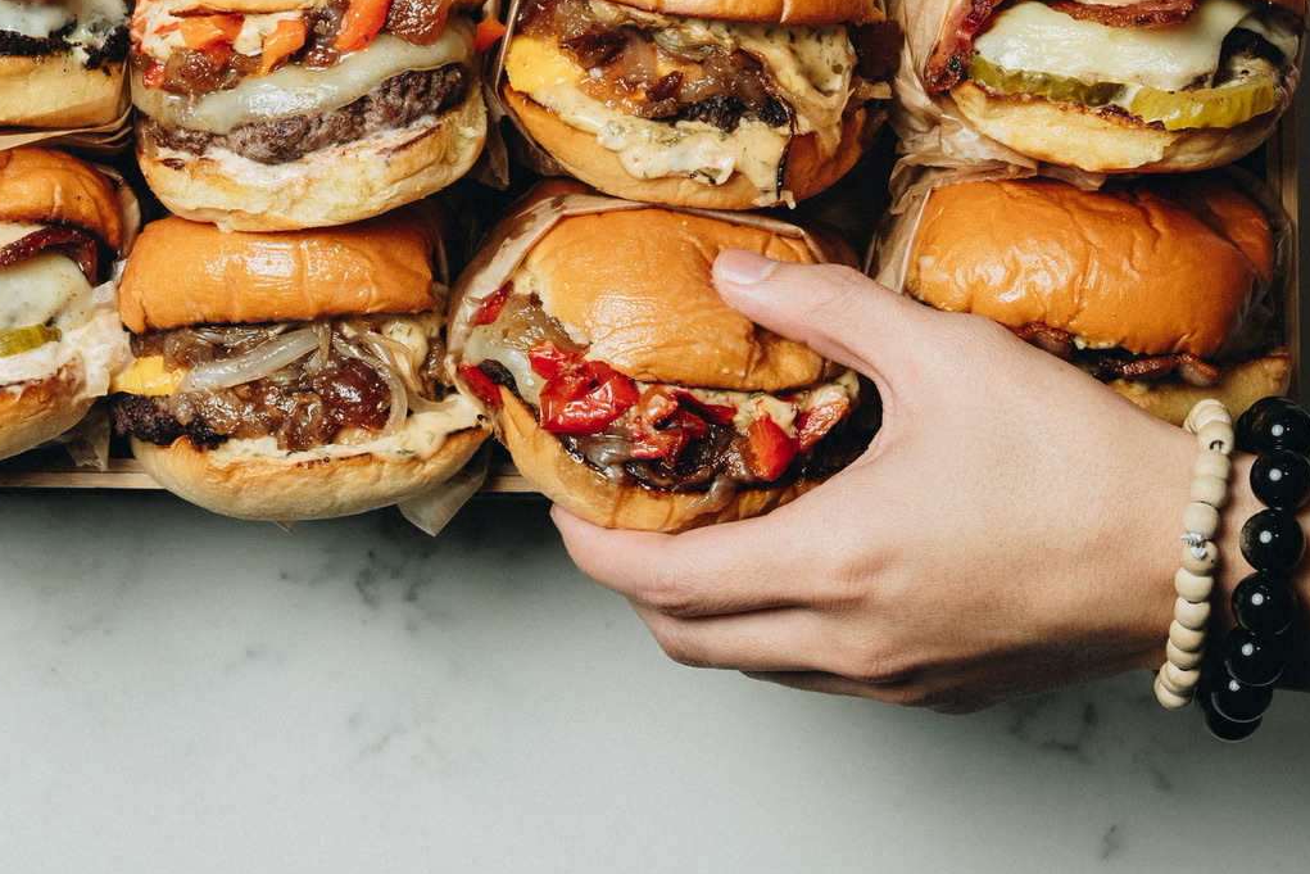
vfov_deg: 16.7
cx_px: 534
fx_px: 2875
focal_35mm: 79
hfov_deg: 25.6
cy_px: -109
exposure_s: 1/200
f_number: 6.3
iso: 500
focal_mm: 35
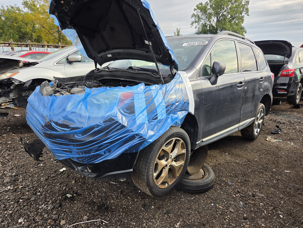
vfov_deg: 58.9
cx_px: 152
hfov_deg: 73.9
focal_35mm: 23
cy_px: 114
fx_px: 201
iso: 80
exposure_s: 1/2157
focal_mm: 5.4
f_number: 1.8
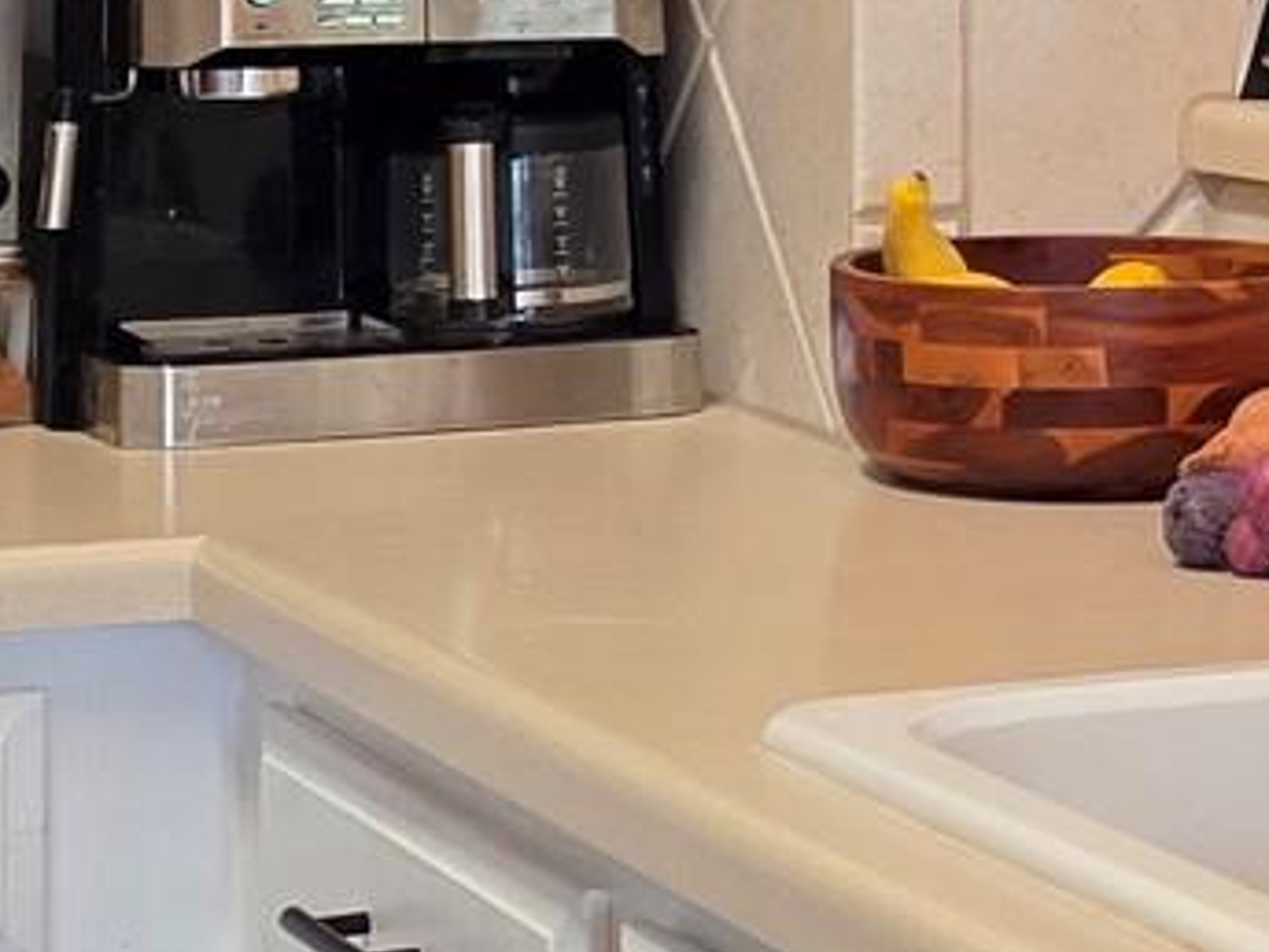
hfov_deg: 14.0
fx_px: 5022
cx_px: 1439
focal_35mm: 137
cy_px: 33
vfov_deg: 10.7
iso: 250
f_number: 1.7
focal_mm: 6.25
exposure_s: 1/120
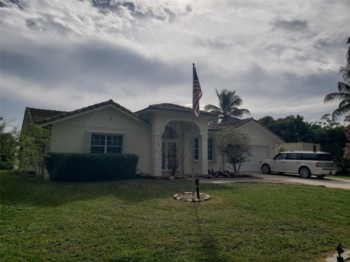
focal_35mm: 26
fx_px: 263
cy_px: 131
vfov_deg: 53.1
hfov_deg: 67.3
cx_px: 175
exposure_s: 1/4913
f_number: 2.4
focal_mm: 4.3
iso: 50
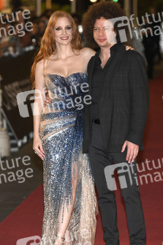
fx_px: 1095
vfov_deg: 12.8
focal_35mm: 161
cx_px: 75
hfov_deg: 8.5
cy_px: 137
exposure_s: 1/200
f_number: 4
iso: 1600
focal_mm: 135
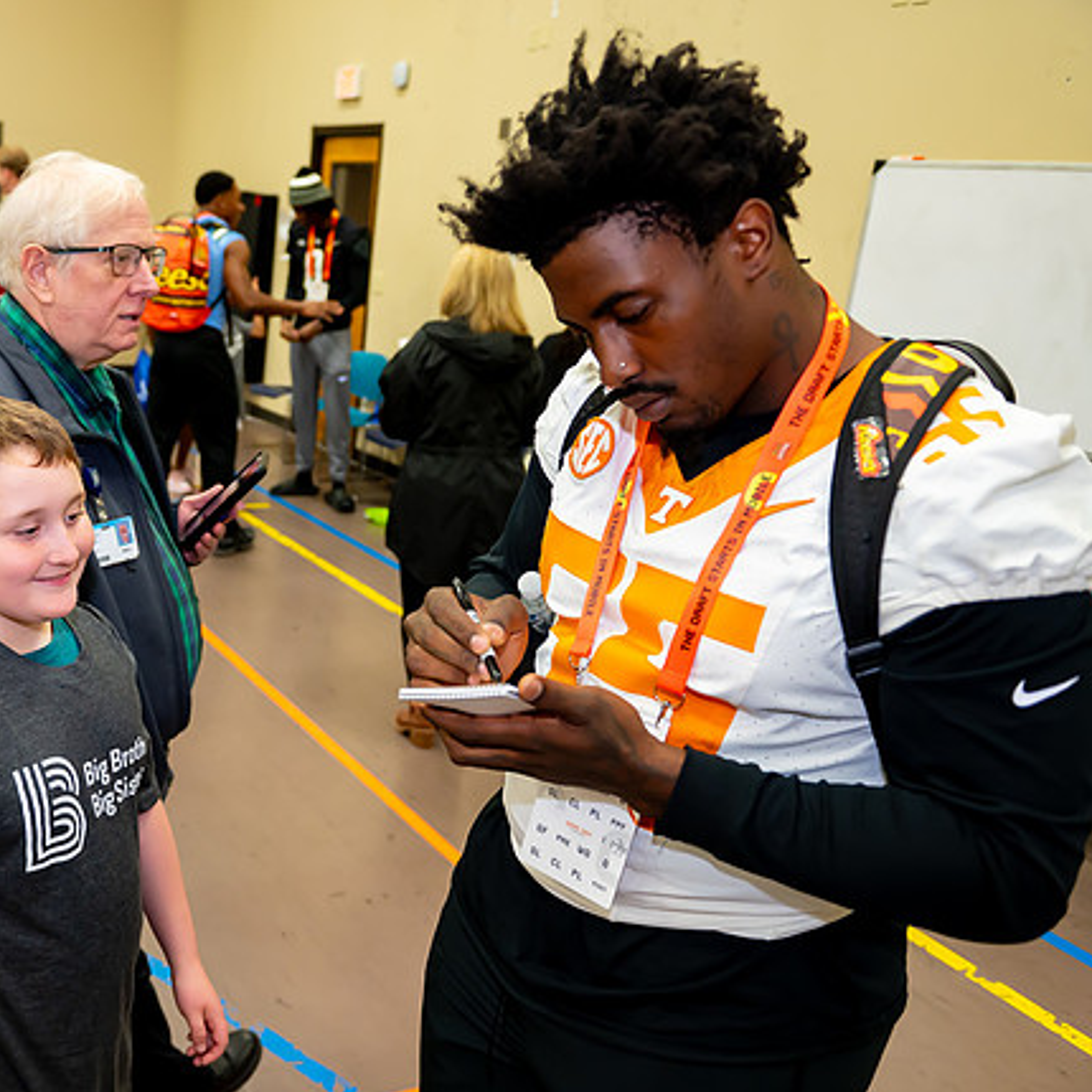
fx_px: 1321
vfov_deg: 44.9
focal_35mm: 37
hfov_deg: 42.8
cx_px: 208
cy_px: 568
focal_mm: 26
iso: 1600
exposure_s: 1/200
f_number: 2.8
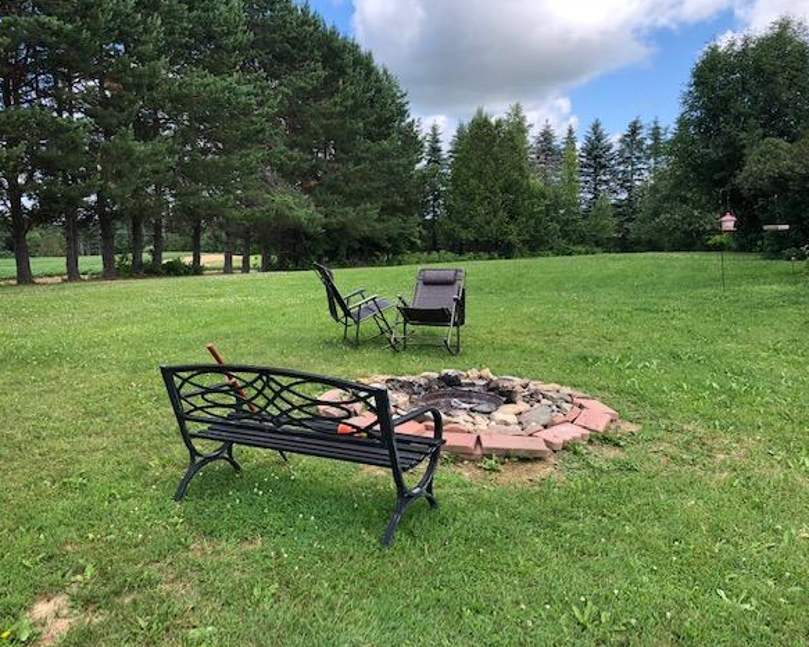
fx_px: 718
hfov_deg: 58.8
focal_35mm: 30
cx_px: 390
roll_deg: +0.6
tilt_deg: -5.2
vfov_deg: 48.5
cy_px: 315
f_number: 1.8
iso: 20
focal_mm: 3.99
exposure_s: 1/322
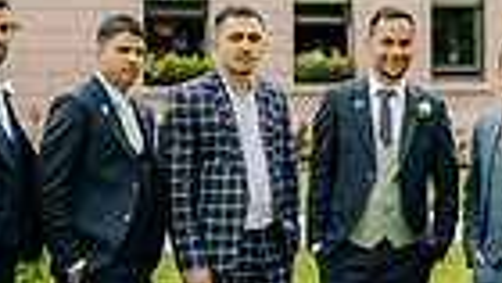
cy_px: 72
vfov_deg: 10.3
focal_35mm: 118
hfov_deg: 18.1
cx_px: 351
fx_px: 1572
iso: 100
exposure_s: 1/500
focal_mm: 35
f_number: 1.6
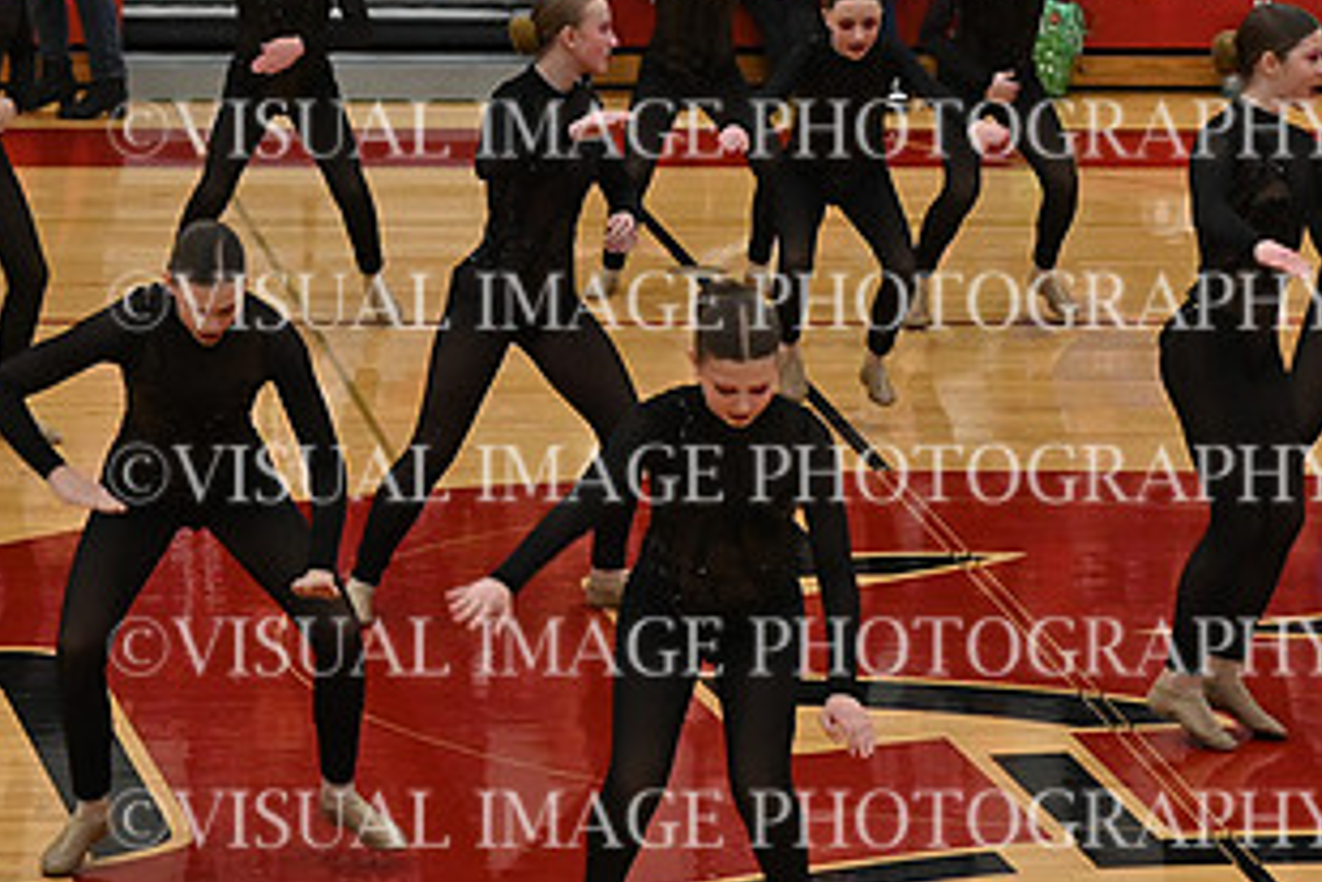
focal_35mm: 197
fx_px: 7234
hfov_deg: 10.4
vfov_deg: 7.0
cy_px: 387
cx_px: 727
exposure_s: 1/400
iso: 3200
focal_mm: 70
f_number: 4
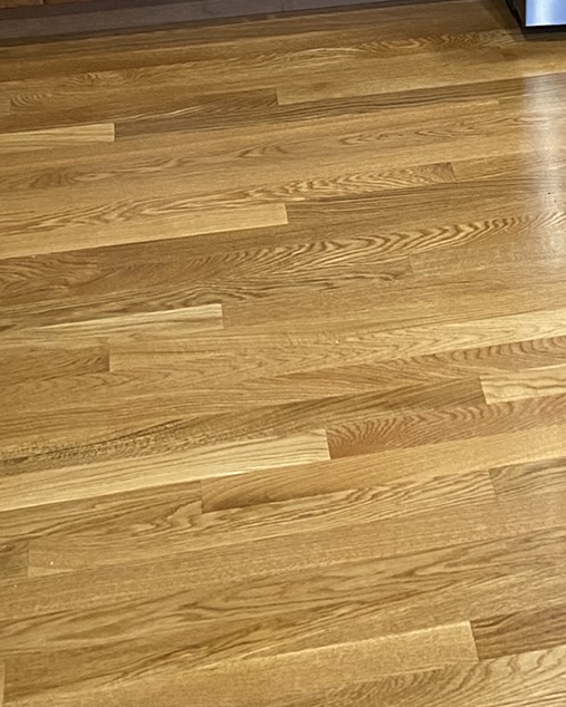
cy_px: -415
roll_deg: -2.1
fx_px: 1717
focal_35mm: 82
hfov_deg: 18.4
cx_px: 507
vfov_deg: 19.6
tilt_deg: -15.5
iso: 250
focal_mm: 4.25
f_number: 1.8
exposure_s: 1/60
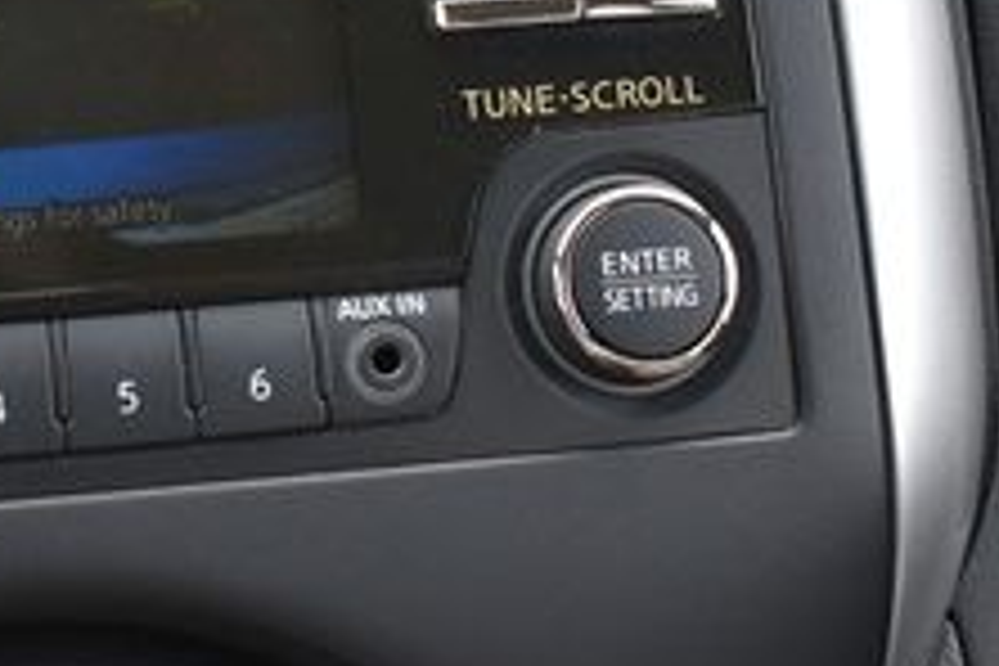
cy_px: -187
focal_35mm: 99
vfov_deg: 13.3
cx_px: 148
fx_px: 2759
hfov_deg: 20.2
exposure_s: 1/250
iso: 400
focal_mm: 23
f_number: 5
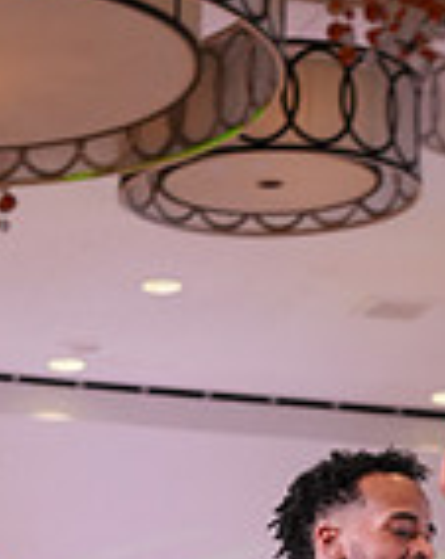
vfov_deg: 8.5
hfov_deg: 6.9
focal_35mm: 223
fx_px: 3683
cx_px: 30
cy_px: 835
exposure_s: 1/320
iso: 2000
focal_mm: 58
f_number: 4
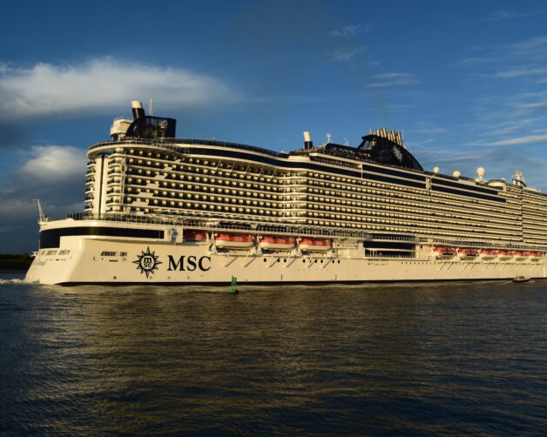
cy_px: 218
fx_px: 502
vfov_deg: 47.1
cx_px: 320
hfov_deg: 56.9
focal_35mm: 31
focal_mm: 18
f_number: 11
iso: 400
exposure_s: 1/500
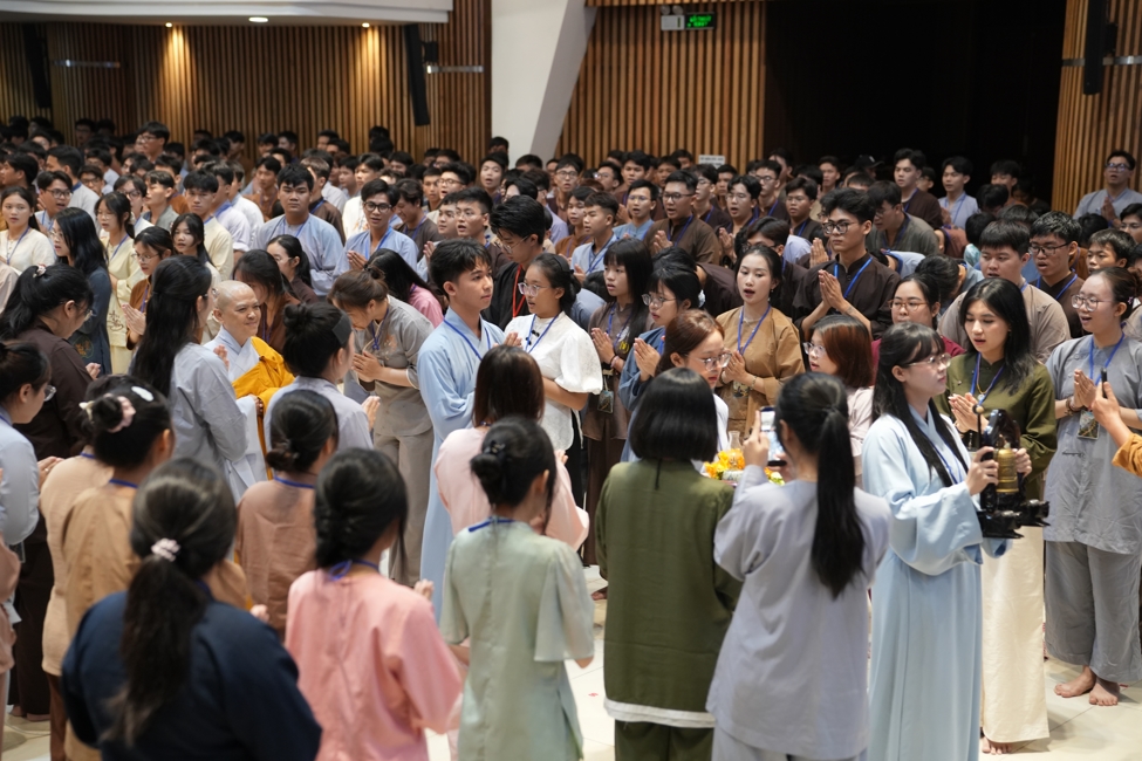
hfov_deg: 35.1
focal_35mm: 57
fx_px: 1808
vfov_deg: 23.8
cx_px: 571
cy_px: 380
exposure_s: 1/100
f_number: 2.8
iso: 1600
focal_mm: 57
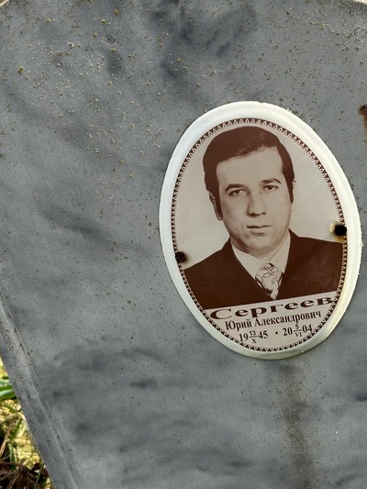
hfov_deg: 36.5
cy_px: 231
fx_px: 551
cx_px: 239
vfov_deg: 47.8
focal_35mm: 39
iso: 50
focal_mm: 5.7
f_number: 1.5
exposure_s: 1/1511
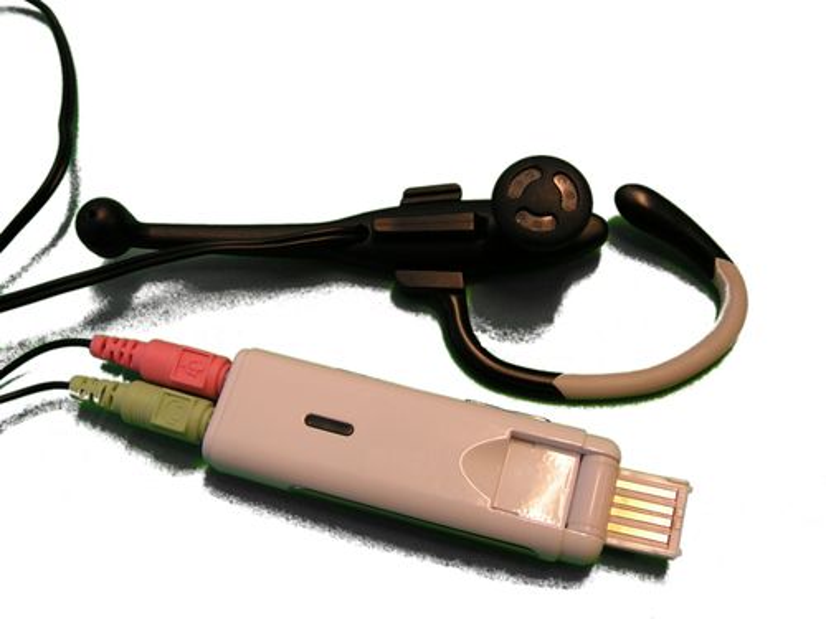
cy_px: 310
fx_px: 859
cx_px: 413
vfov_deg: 39.7
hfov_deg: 51.4
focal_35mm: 36
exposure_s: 1/40
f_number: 3.2
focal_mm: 6
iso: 125
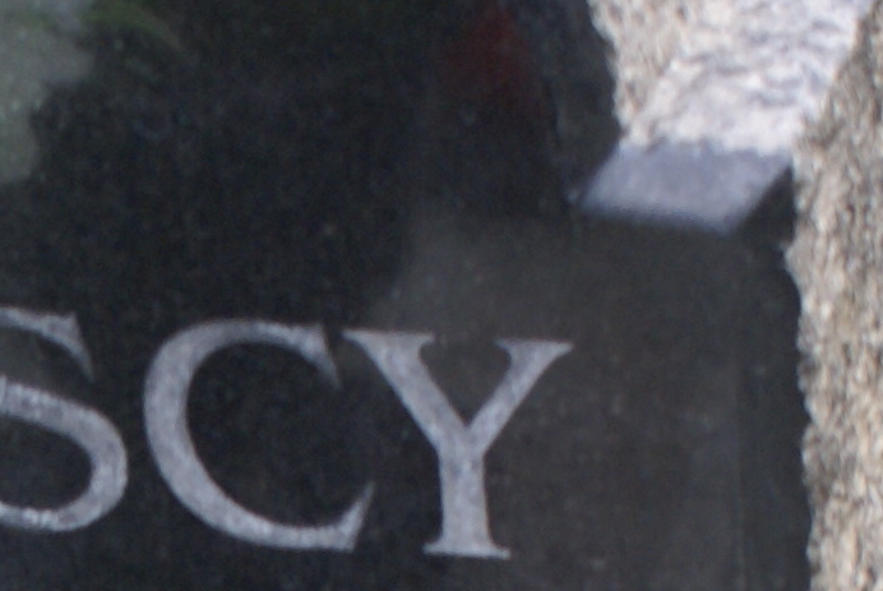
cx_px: -108
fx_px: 5770
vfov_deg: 5.8
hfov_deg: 8.7
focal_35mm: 235
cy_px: 714
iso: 200
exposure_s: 1/50
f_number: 4.5
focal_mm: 28
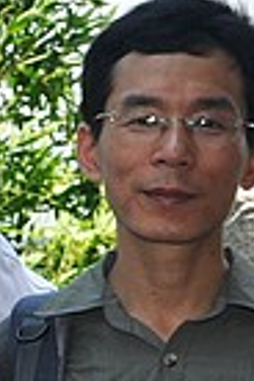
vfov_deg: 10.5
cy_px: 262
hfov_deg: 6.6
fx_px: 2064
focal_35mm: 195
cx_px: -411
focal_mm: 24
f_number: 8
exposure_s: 1/200
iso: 200
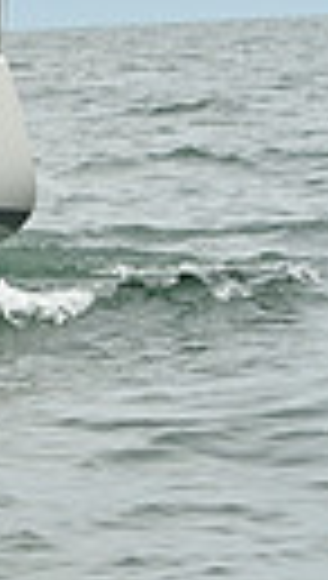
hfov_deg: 3.5
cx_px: -962
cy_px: 56
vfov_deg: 6.5
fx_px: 5064
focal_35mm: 329
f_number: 8
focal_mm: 70
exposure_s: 1/800
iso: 320
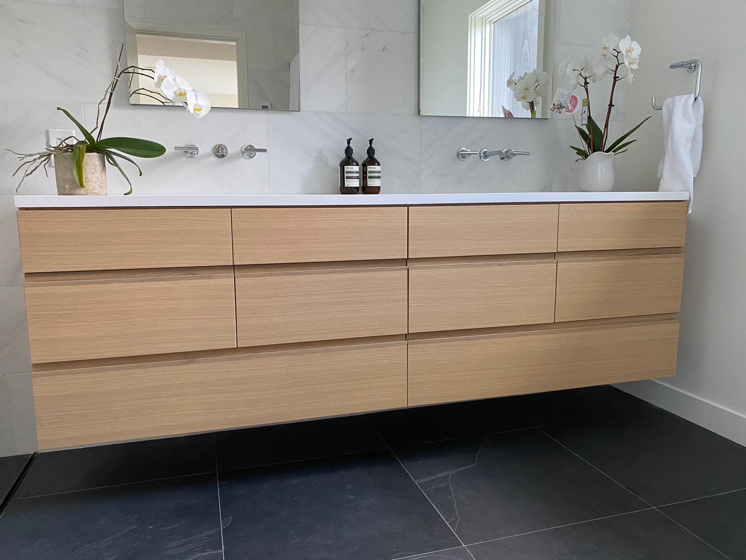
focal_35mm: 26
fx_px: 560
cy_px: 280
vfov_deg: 53.1
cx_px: 373
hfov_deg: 67.3
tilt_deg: -9.8
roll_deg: +0.5
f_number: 1.8
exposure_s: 1/60
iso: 160
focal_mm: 4.25
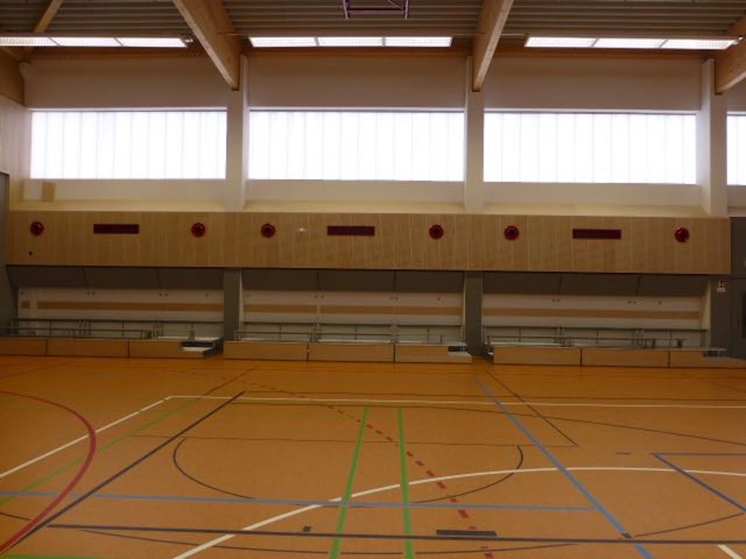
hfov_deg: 71.6
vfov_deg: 56.8
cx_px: 373
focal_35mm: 24
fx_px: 517
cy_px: 280
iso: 100
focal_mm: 4.3
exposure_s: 1/60
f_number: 3.3
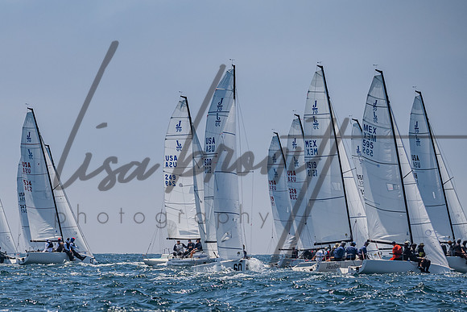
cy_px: 293
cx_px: 23
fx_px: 5431
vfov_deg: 3.3
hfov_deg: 4.9
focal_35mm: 419
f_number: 6.3
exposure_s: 1/3200
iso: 400
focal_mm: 220
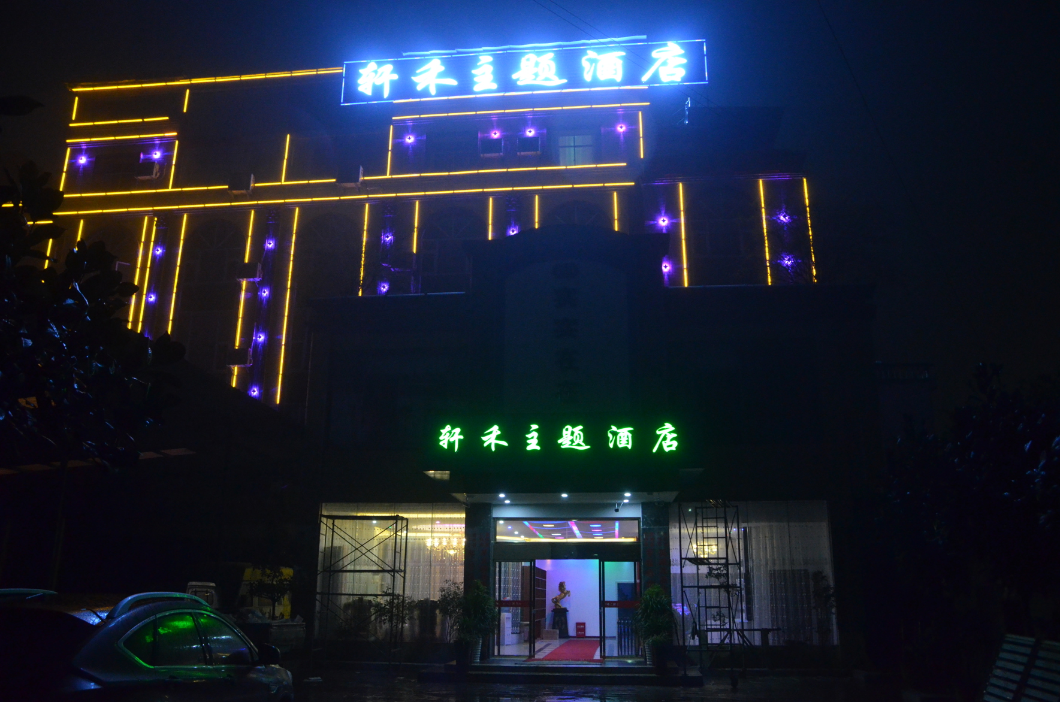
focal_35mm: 27
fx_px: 793
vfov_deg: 47.7
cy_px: 351
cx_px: 530
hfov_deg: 67.5
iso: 3200
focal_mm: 18
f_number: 5
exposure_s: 1/100
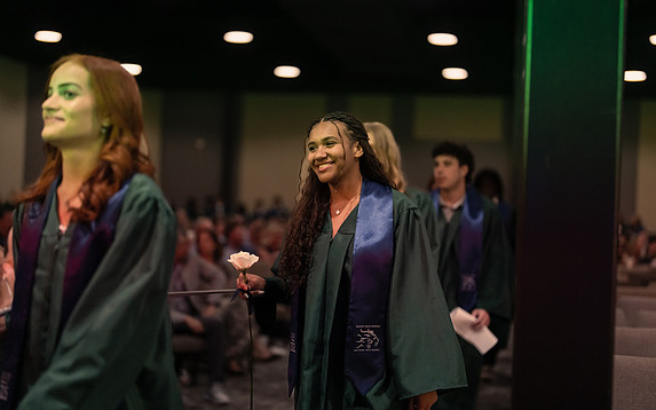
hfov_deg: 36.3
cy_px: 204
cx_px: 329
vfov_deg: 23.1
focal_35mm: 56
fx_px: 1001
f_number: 1.2
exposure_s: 1/500
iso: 1250
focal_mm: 50
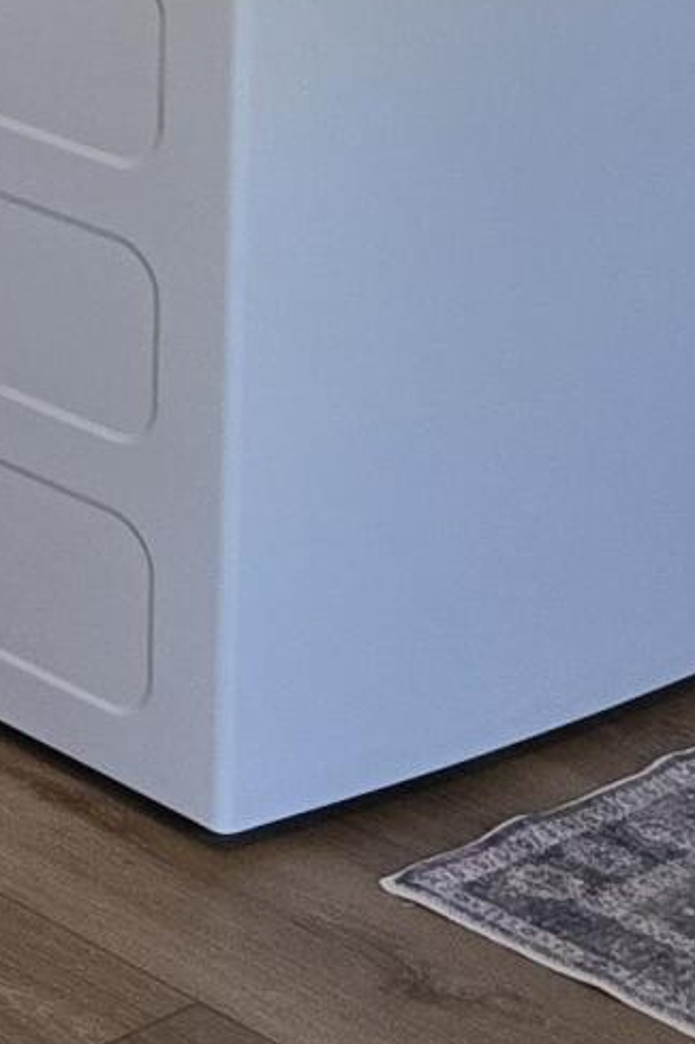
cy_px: -836
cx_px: -1495
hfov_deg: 7.9
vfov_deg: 12.7
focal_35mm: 147
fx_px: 4260
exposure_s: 1/120
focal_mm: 6.3
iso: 250
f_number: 1.7
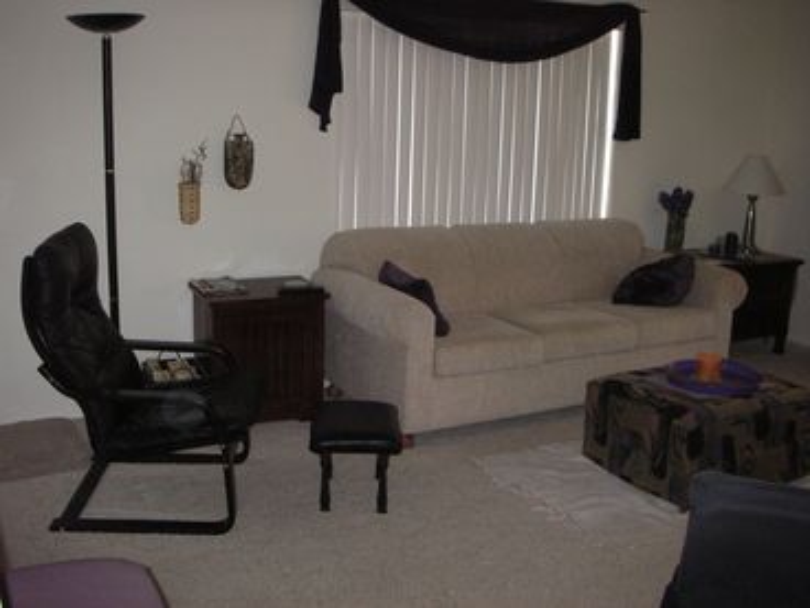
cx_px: 405
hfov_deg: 49.0
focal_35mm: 38
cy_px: 304
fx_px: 889
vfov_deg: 37.7
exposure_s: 1/30
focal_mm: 6.3
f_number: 3.3
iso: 125
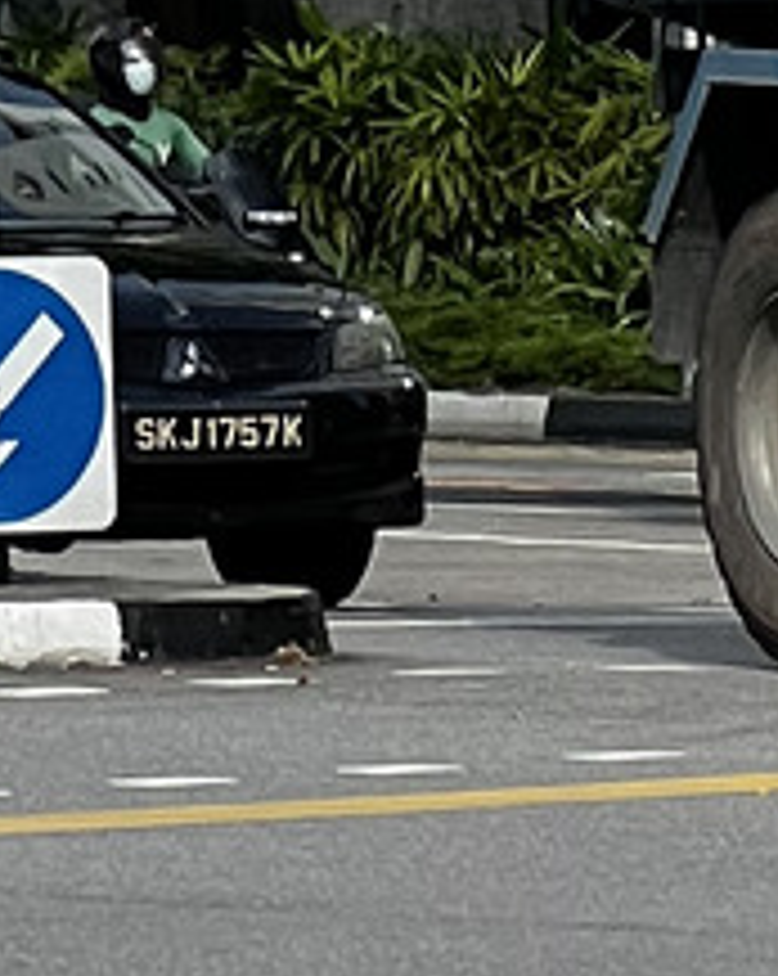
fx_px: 16008
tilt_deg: +10.1
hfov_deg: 2.8
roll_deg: +1.1
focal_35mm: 555
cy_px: -2600
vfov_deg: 3.4
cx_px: -1210
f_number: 2.8
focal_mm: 9
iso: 32
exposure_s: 1/943
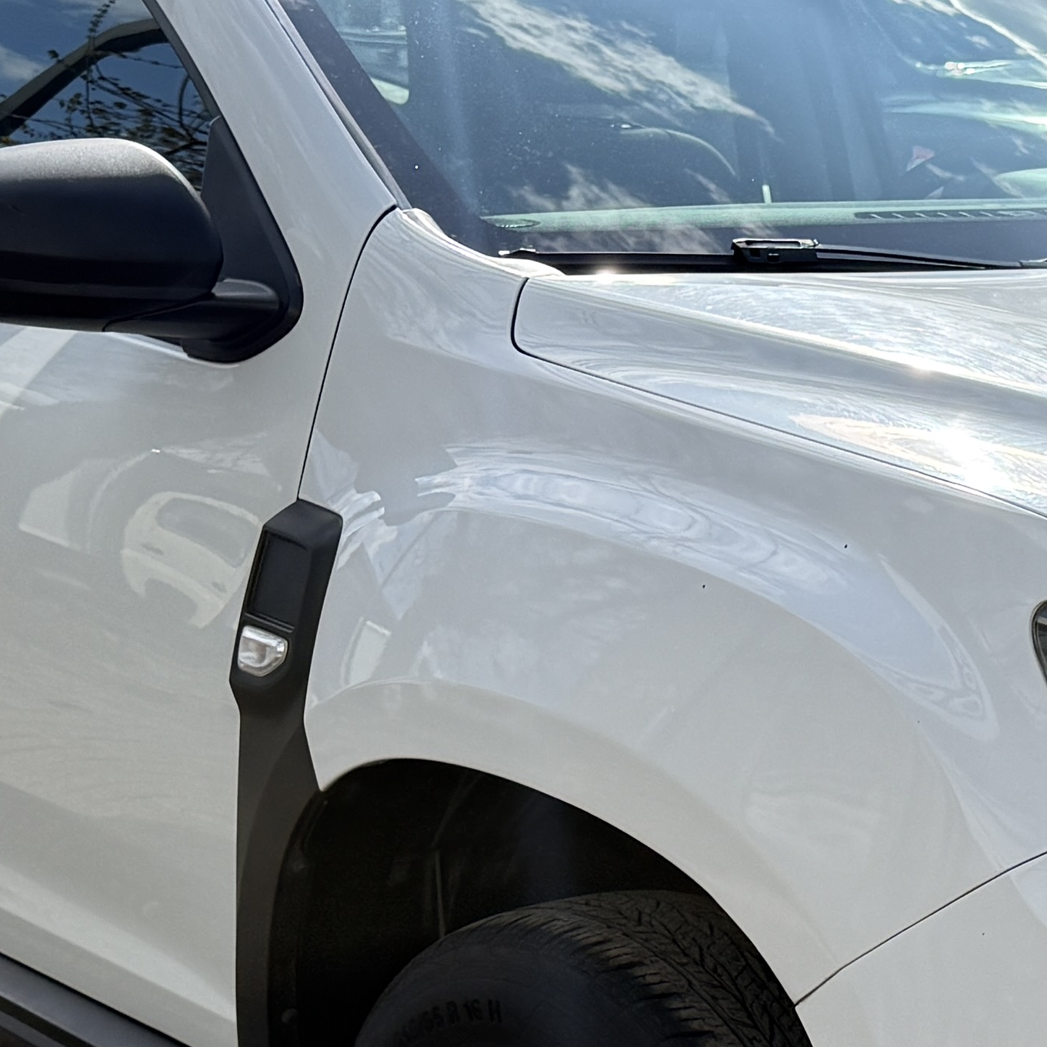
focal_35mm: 89
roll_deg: +0.2
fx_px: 3046
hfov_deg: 19.2
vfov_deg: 19.4
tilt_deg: -14.0
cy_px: 781
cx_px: 885
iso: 125
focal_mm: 6.76
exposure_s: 1/4673
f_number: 1.78
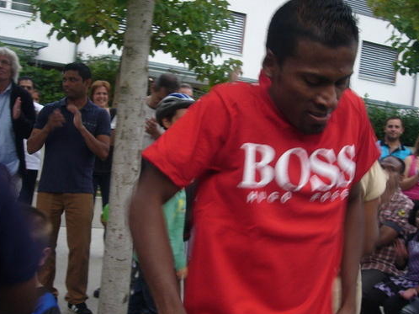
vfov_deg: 27.0
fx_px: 653
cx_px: 203
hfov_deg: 35.6
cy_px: 162
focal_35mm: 54
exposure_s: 1/25
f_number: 3.3
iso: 100
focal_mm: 6.9
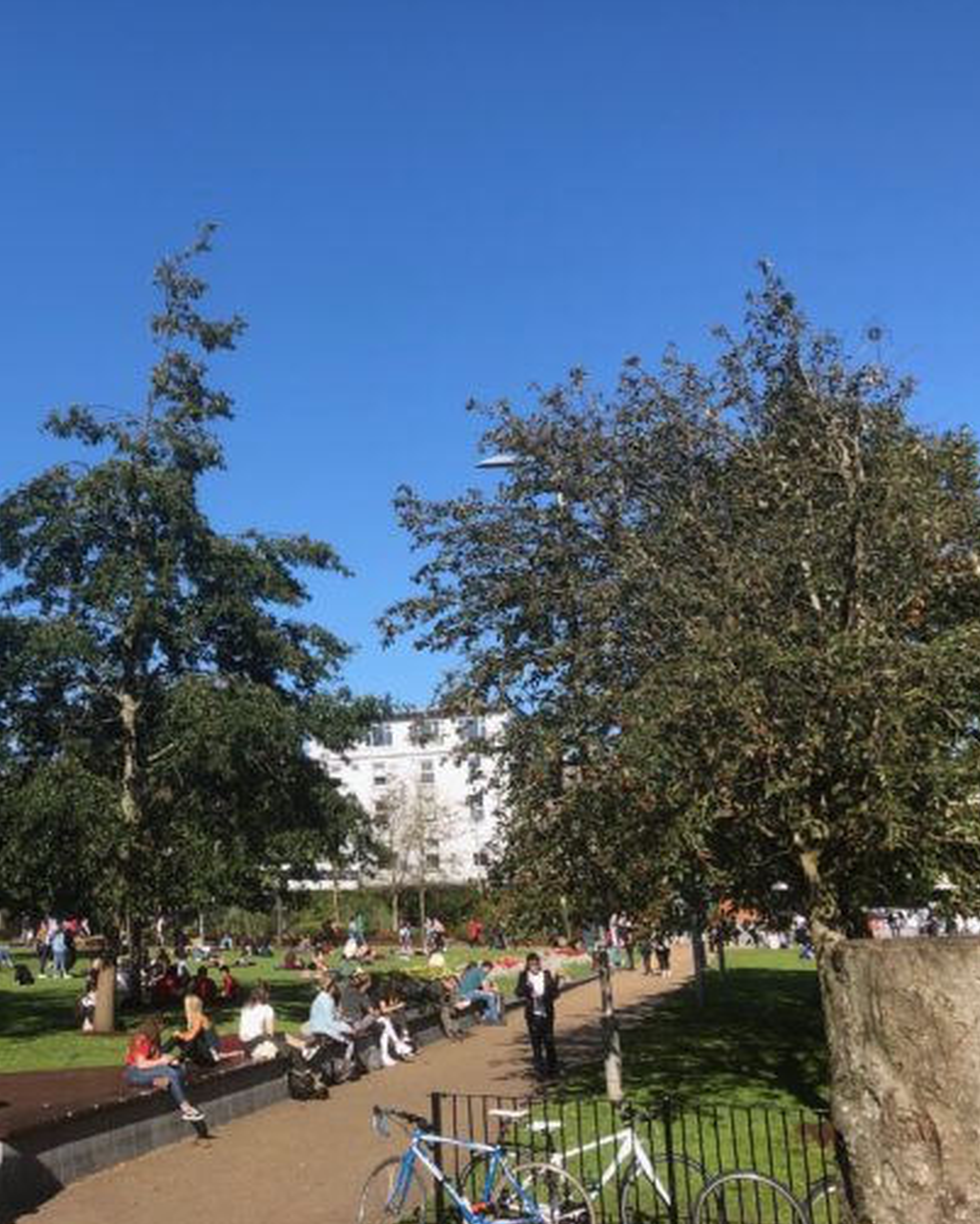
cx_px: 280
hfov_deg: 39.4
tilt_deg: +12.1
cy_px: 614
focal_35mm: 37
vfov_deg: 49.1
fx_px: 1341
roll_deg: +1.8
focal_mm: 4
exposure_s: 1/1333
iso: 20
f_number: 1.8
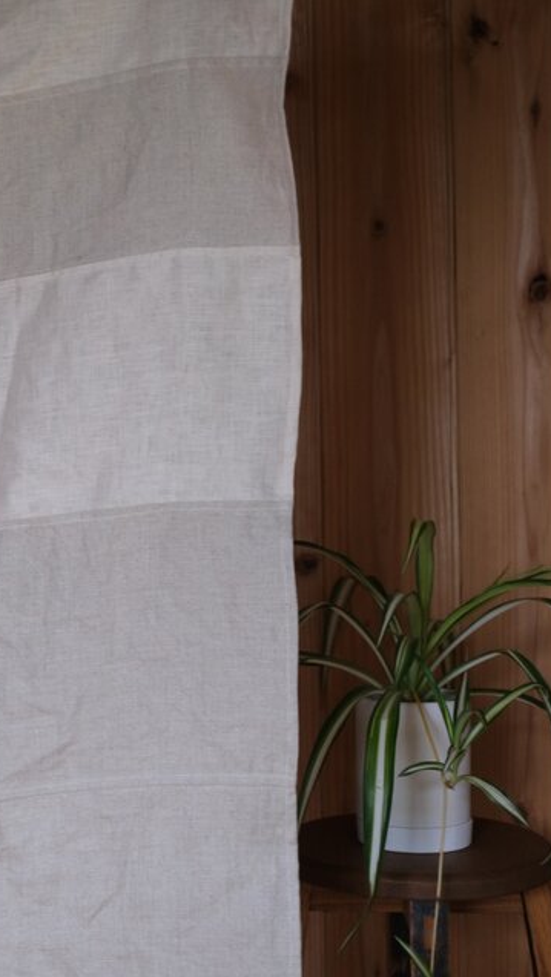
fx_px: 1841
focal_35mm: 71
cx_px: 3
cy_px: 488
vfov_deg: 29.7
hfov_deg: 16.7
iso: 1000
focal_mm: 30
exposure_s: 1/100
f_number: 2.8
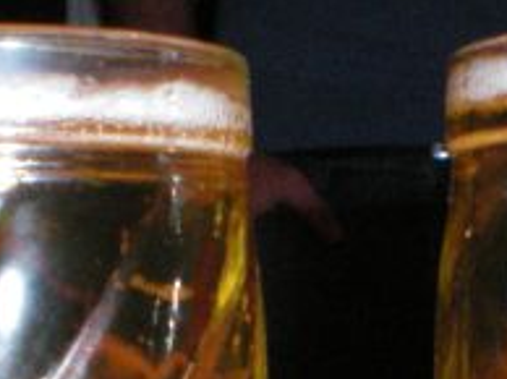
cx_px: 325
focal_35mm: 128
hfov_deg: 15.4
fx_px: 1872
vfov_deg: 11.2
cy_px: 504
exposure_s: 1/60
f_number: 4.6
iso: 400
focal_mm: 6.3
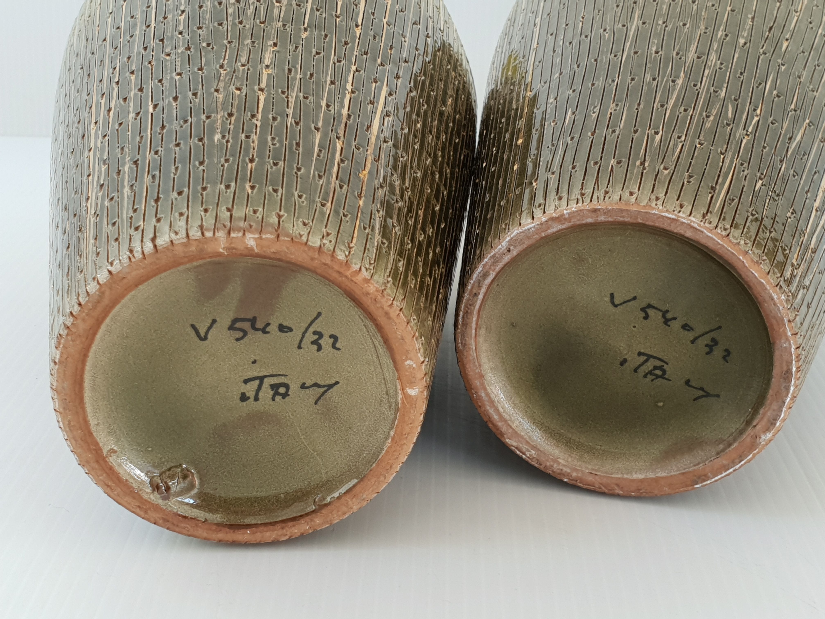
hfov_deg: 67.3
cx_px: 412
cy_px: 310
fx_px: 620
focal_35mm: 26
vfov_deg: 53.1
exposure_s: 1/50
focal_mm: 4.3
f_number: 2.4
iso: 64
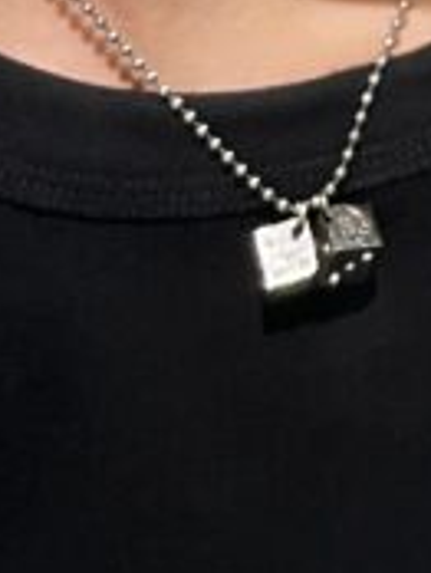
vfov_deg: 10.4
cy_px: -968
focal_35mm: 153
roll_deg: +0.1
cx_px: 632
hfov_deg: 9.5
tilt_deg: -5.1
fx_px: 2534
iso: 125
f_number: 1.6
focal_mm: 5.1
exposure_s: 1/77
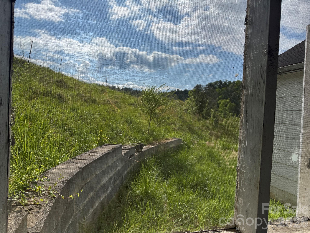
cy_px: 116
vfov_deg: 56.8
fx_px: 215
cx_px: 155
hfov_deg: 71.6
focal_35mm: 24
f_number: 1.78
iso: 80
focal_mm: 6.76
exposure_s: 1/6711
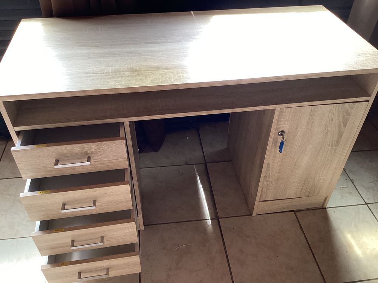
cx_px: 189
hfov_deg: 58.4
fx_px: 339
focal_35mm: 31
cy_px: 142
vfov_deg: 45.4
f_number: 2.4
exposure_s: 1/50
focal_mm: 3.3
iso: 80
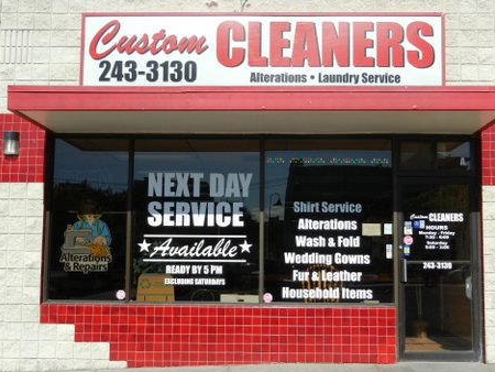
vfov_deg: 30.3
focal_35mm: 48
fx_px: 687
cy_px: 188
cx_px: 258
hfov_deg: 39.6
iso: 160
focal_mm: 8.2
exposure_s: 1/1600
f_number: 4.2
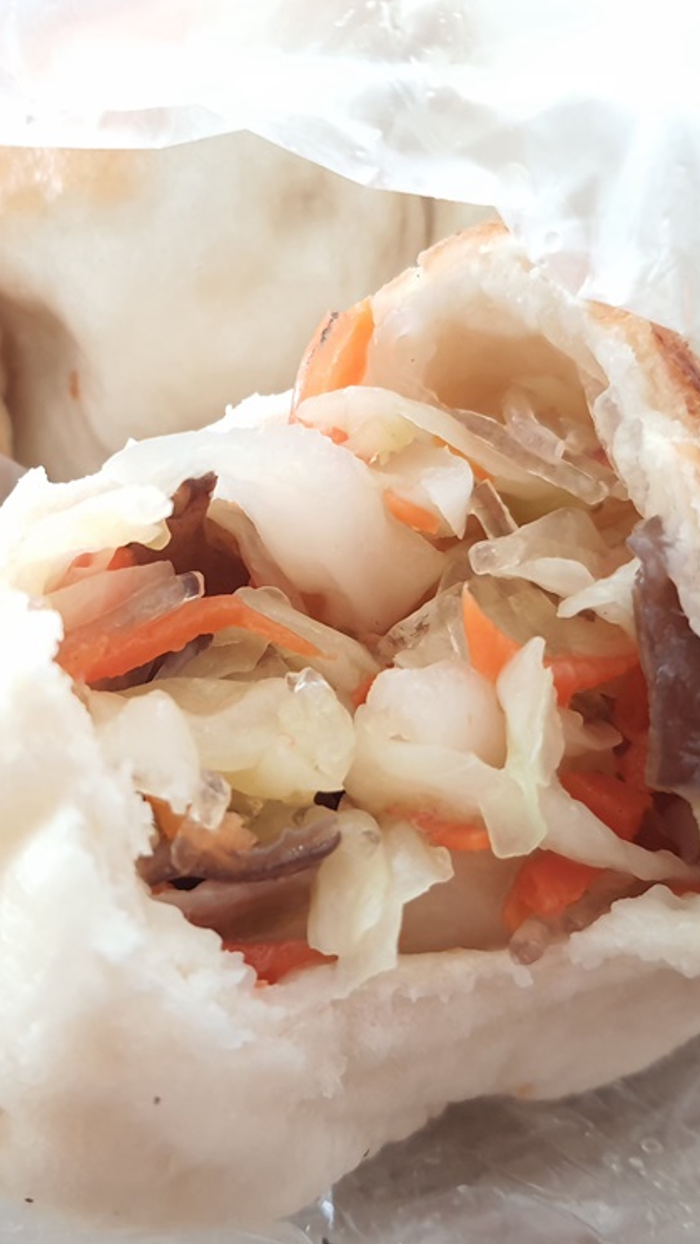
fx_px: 1254
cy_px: 621
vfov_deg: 52.8
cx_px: 256
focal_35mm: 38
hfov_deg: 31.0
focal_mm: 4.32
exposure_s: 1/120
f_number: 1.7
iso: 250
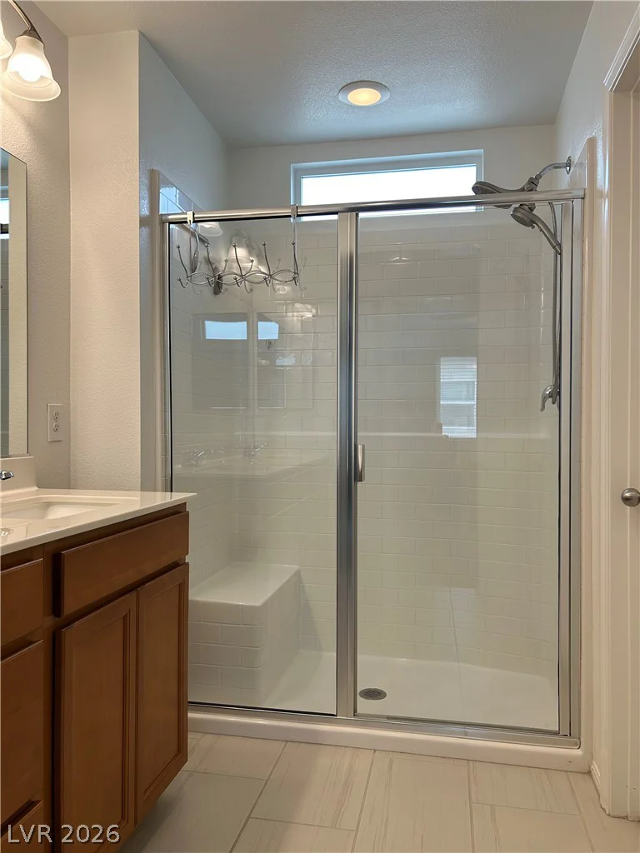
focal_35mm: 26
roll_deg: +0.5
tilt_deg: +0.4
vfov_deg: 67.3
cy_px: 426
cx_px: 320
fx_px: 641
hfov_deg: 53.1
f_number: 1.5
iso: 32
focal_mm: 5.7
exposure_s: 1/147
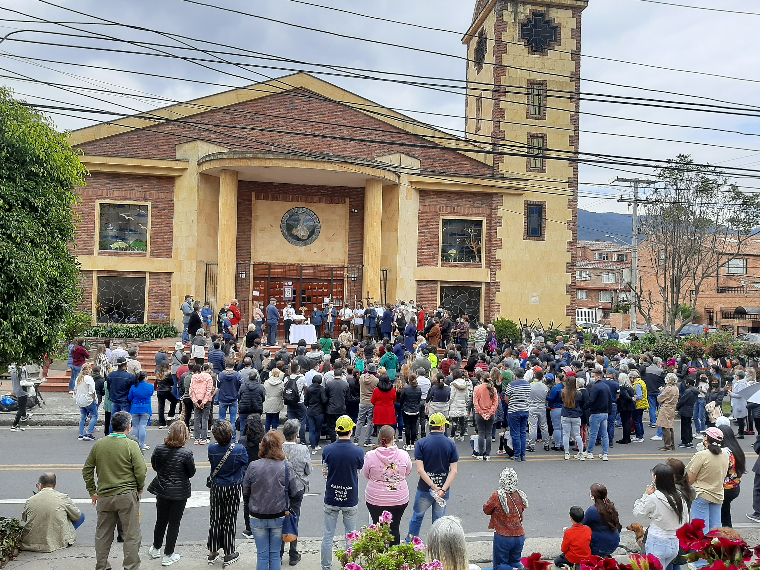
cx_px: 380
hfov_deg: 65.3
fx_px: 593
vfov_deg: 51.4
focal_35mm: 27
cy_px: 285
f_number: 1.7
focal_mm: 3.93
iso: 40
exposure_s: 1/1504
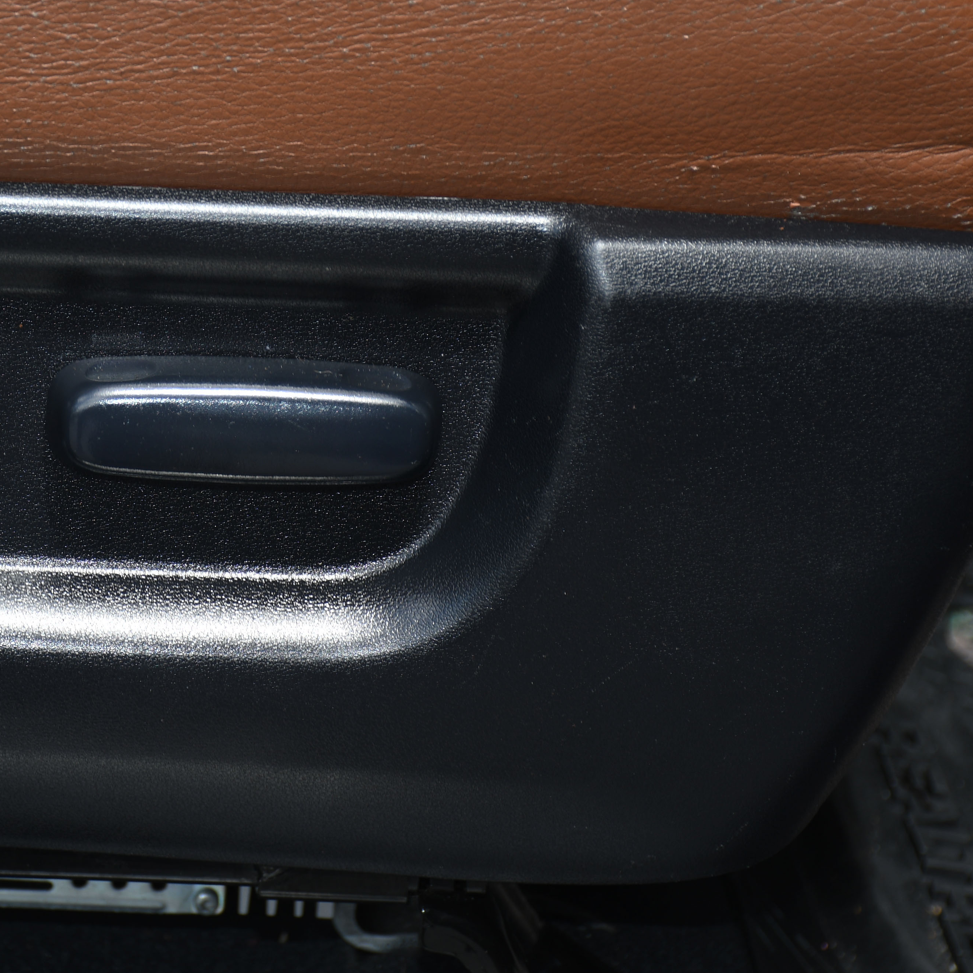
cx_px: 165
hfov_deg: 11.5
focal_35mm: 151
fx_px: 4802
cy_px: 318
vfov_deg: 11.6
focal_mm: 56
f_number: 4.8
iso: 100
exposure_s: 1/100
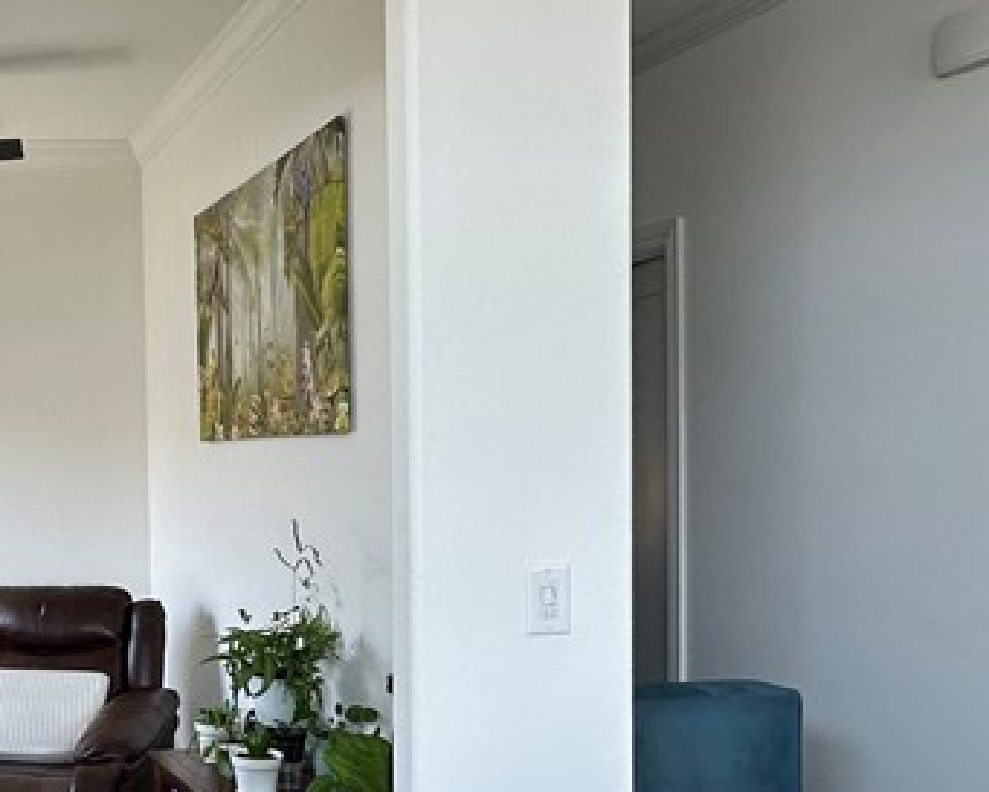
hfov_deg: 38.3
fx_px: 1200
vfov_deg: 36.2
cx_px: -61
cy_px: 508
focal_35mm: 41
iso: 125
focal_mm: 2.22
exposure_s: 1/99
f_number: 2.2
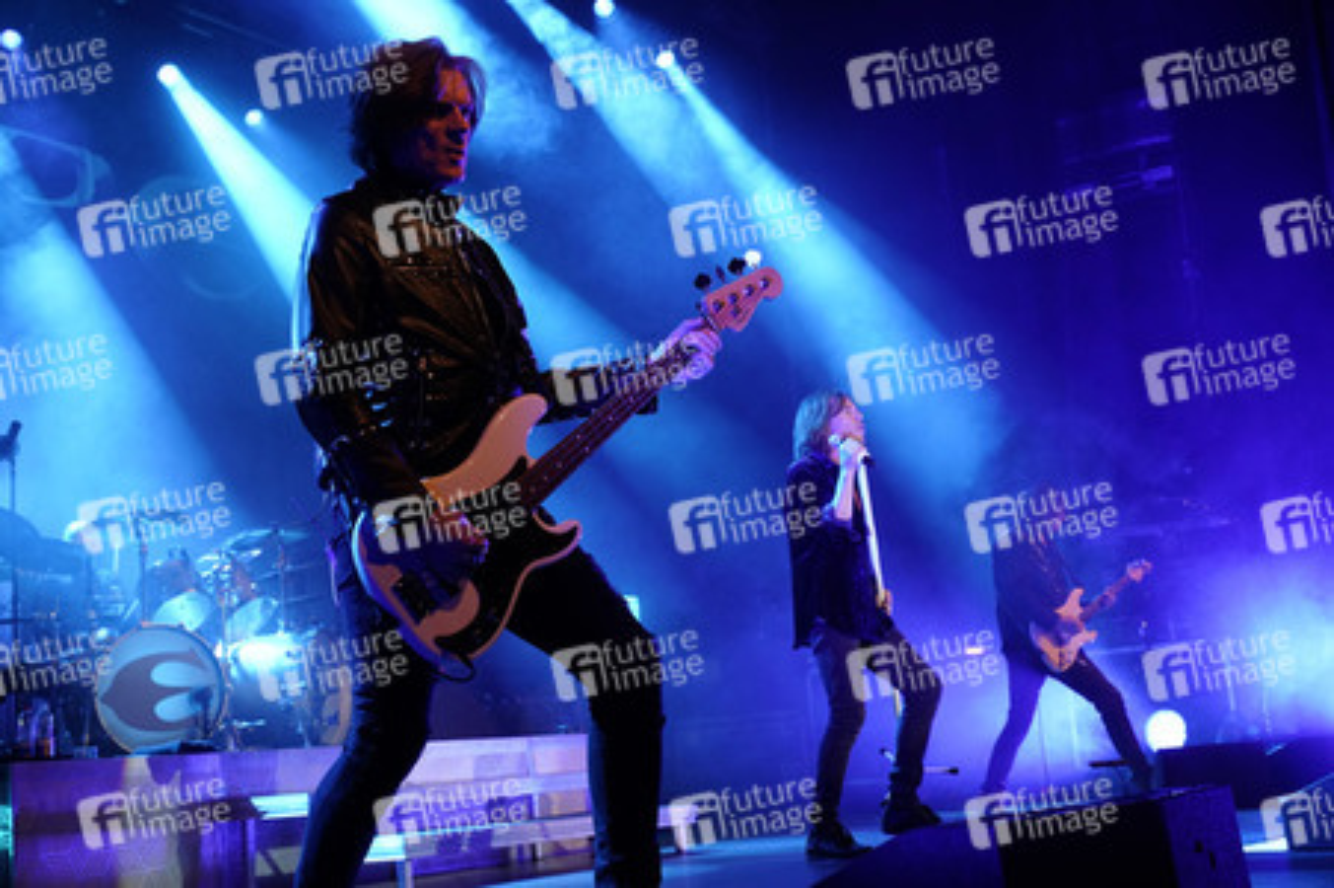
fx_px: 1740
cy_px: 444
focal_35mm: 47
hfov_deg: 41.9
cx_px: 667
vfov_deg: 28.6
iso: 2500
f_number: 5.6
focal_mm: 47
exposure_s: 1/320
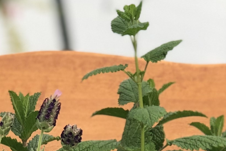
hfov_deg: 7.1
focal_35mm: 292
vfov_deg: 4.6
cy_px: 284
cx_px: 66
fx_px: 1833
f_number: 2.8
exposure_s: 1/60
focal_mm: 6.6
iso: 20
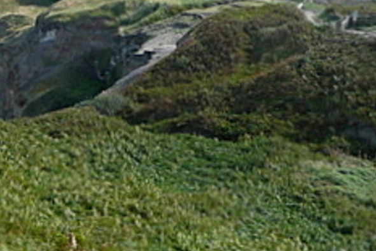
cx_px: -56
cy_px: 65
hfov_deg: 24.3
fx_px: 804
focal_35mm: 77
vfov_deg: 17.6
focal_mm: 4.6
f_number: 3.3
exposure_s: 1/500
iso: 100
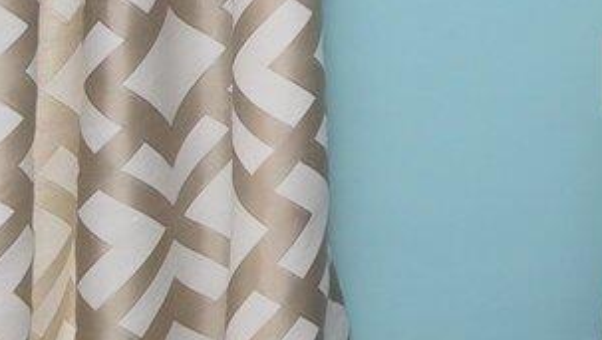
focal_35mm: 110
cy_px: -531
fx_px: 1750
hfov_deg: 11.0
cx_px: 1864
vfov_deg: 9.6
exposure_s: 1/30
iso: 320
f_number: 9
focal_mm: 15.5
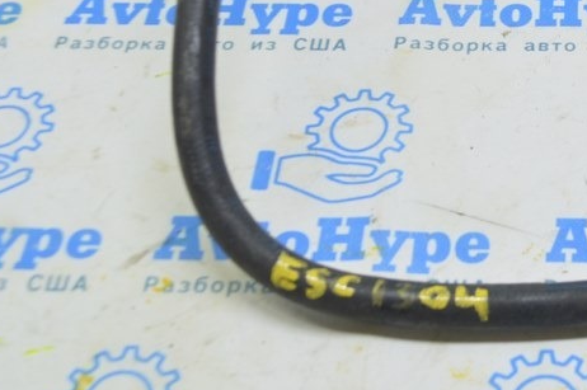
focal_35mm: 83
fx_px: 1354
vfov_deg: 16.2
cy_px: 41
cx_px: 551
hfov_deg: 23.7
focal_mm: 25
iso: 400
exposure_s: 1/20
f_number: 5.6
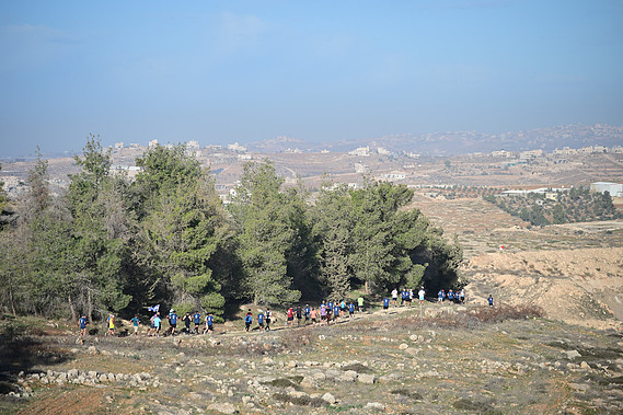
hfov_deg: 13.4
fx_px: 2647
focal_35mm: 153
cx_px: 310
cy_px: 210
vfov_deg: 9.0
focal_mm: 150
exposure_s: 1/2000
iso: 100
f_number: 3.2
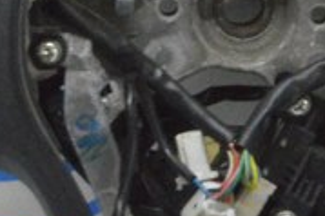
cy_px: -17
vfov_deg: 5.0
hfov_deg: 7.5
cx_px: 251
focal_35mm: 274
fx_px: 2471
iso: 6400
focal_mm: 32
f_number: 20
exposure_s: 1/15
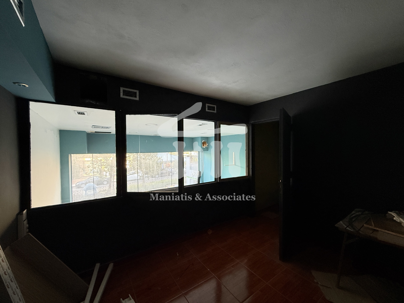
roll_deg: +0.7
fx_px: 163
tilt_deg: -0.3
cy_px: 152
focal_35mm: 14
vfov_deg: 85.7
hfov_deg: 102.1
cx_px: 202
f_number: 2.2
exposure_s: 1/60
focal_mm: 2.22
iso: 320
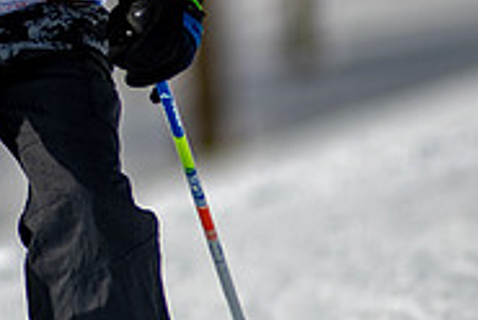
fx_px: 18725
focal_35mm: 1408
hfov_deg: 1.5
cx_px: -72
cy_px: -19
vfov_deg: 1.0
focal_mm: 300
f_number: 2.8
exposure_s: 1/6400
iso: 100
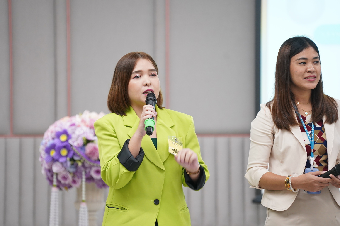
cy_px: 113
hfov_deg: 10.3
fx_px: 1889
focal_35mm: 200
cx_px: 170
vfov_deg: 6.9
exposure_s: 1/125
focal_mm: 200
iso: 2500
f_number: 4
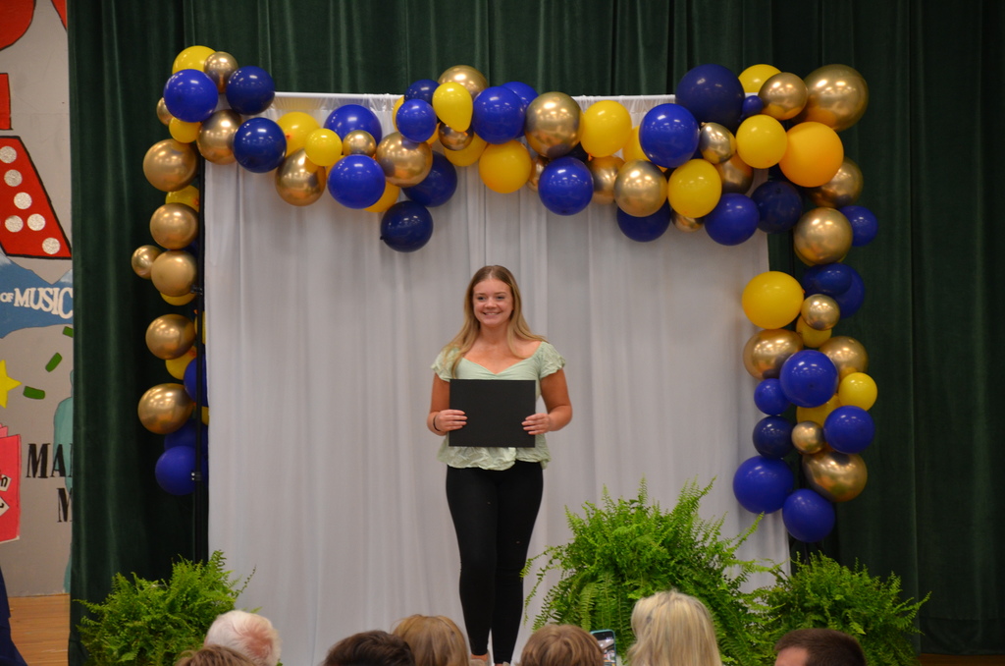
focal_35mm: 142
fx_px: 3969
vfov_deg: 9.6
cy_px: 333
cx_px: 502
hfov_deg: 14.4
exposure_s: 1/30
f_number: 5.3
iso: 900
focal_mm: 95
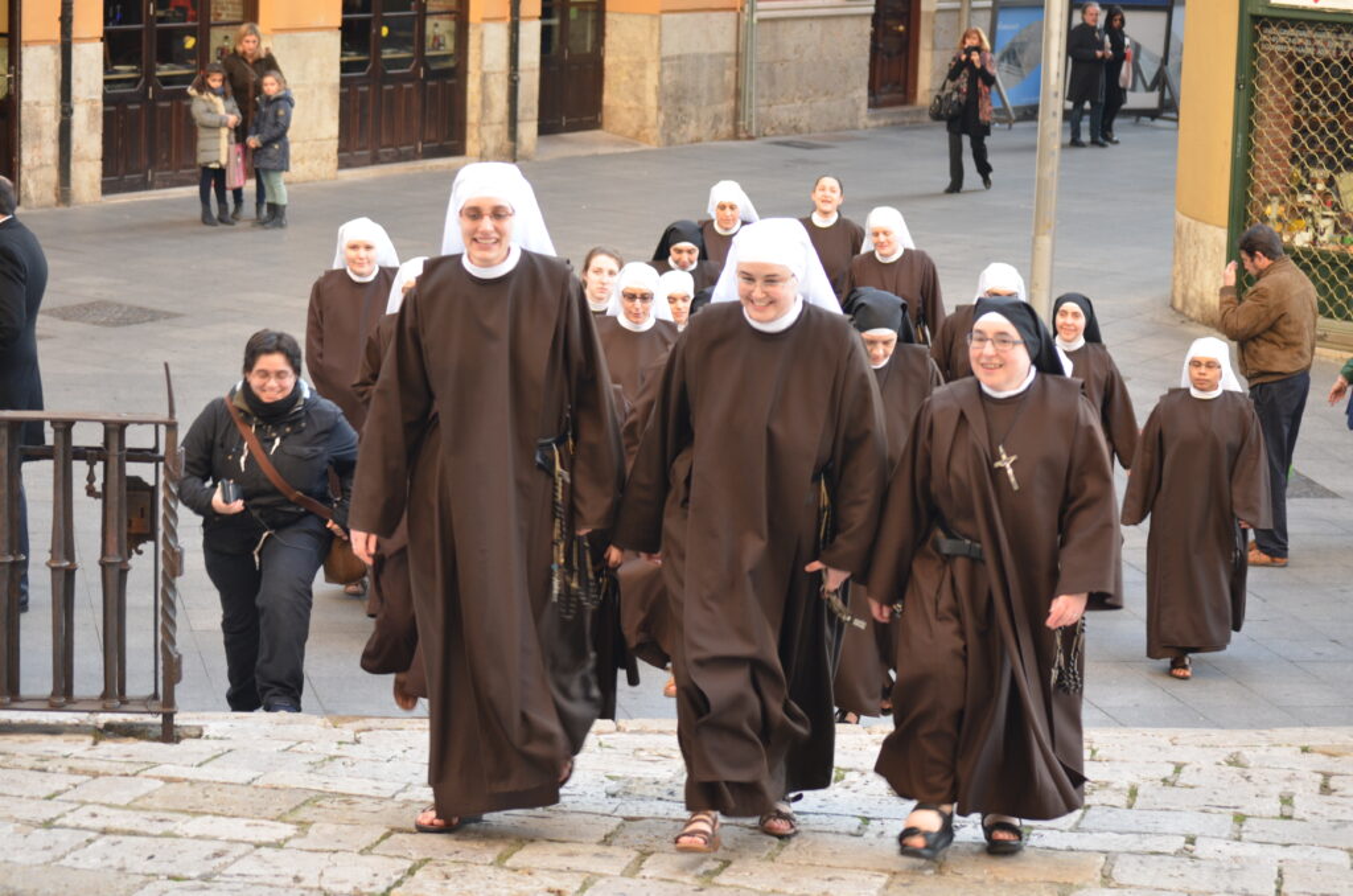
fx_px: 3094
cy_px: 448
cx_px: 676
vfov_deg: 16.5
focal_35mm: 82
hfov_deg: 24.7
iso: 400
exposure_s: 1/80
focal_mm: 55
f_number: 4
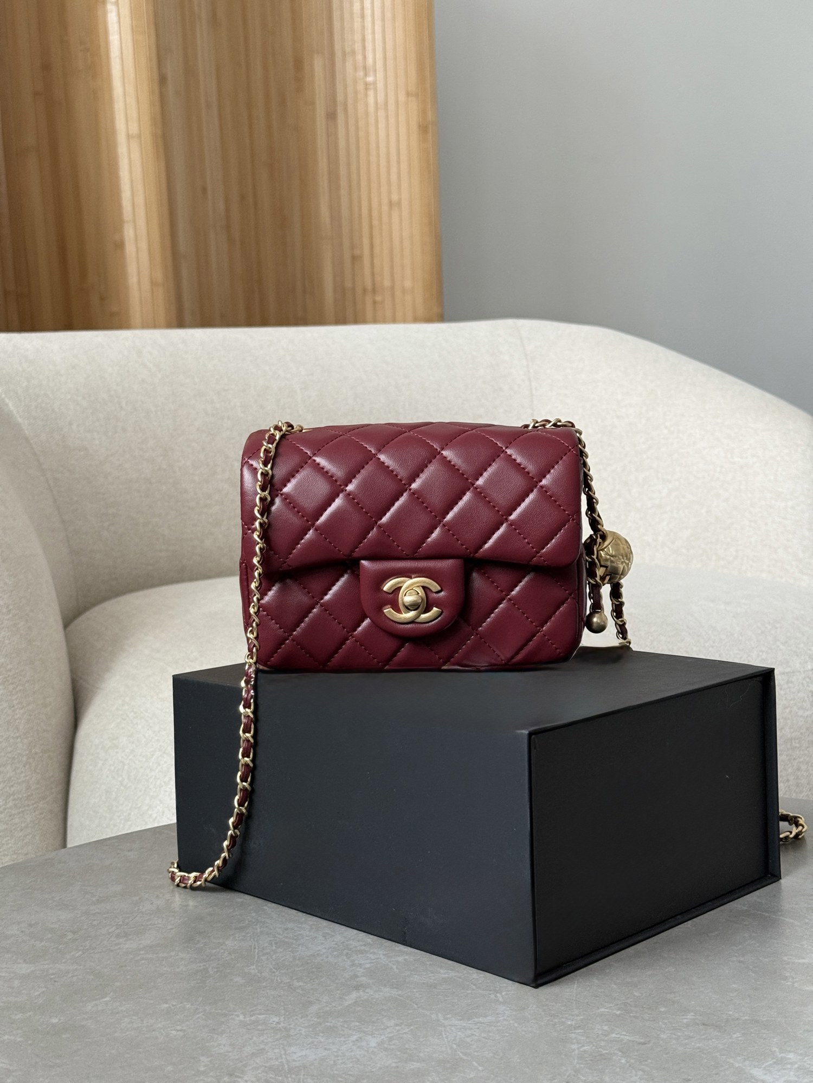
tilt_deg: -5.8
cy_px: 542
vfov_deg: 39.7
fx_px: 1503
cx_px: 406
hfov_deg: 30.3
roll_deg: +2.4
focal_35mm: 48
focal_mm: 6.76
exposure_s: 1/60
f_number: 1.78
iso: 200
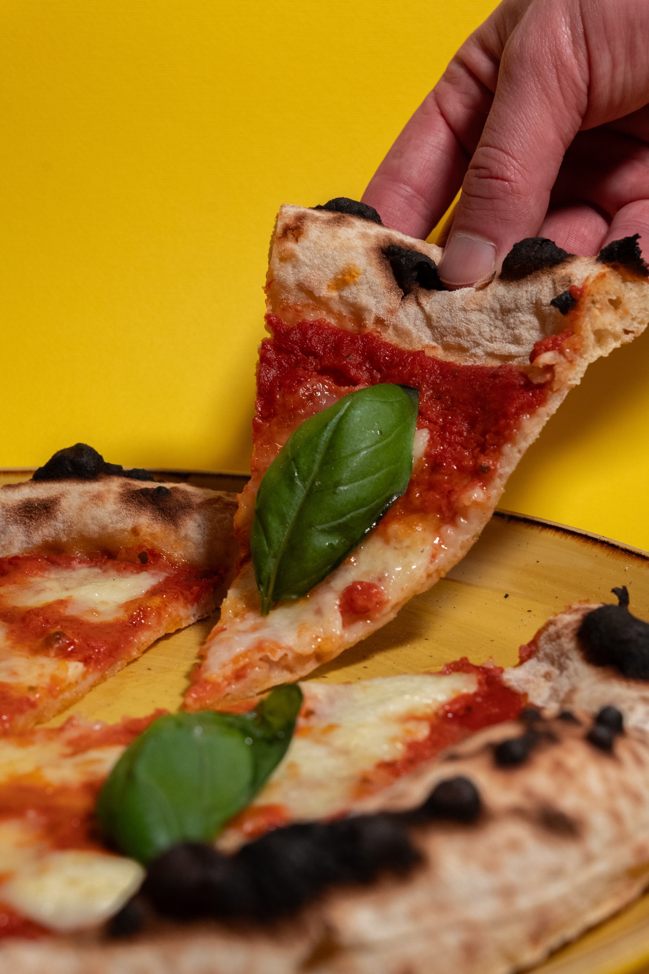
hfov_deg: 19.5
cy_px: 487
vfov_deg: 28.8
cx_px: 324
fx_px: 1893
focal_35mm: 70
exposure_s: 1/200
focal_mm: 70
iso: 3200
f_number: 11
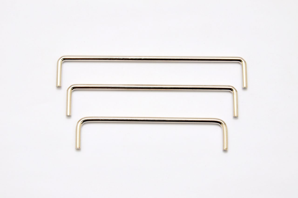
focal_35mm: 98
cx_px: 149
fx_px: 806
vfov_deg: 14.0
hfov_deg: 20.9
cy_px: 99
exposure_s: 1/60
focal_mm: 65
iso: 400
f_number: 20
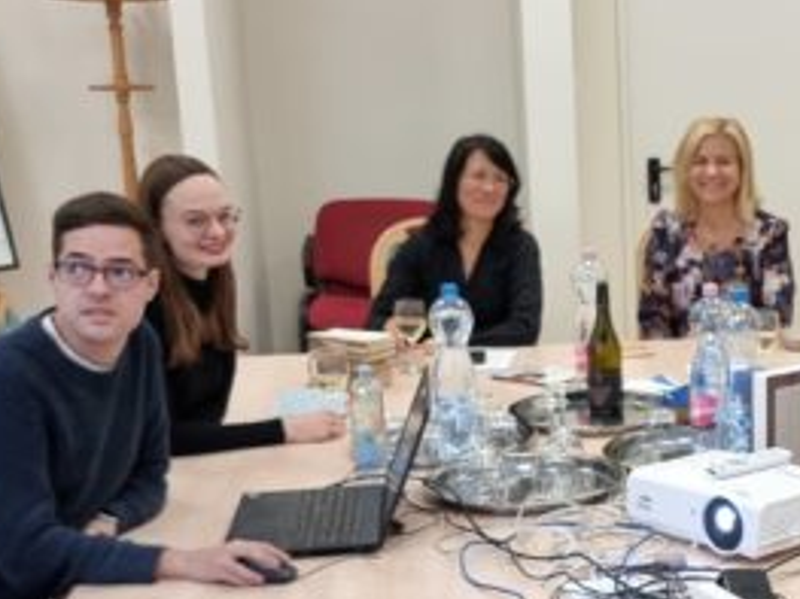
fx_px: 1617
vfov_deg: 20.9
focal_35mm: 70
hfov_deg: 26.7
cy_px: 426
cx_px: 736
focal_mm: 6.7
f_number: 1.8
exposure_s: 1/100
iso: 200
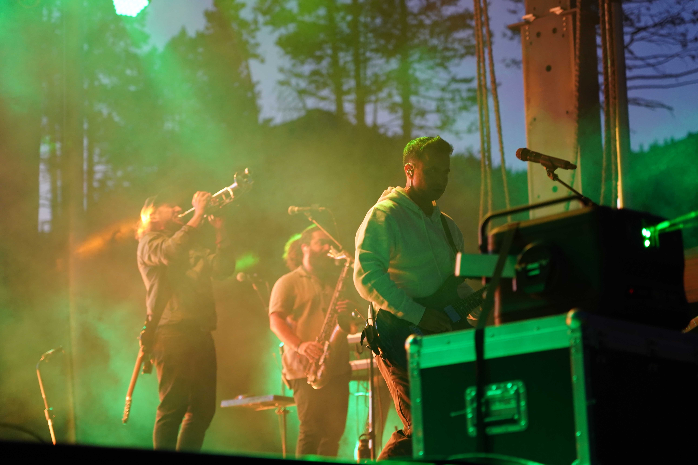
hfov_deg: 19.5
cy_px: 232
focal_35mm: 105
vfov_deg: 13.0
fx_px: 2036
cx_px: 349
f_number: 4
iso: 2000
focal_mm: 105
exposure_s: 1/160
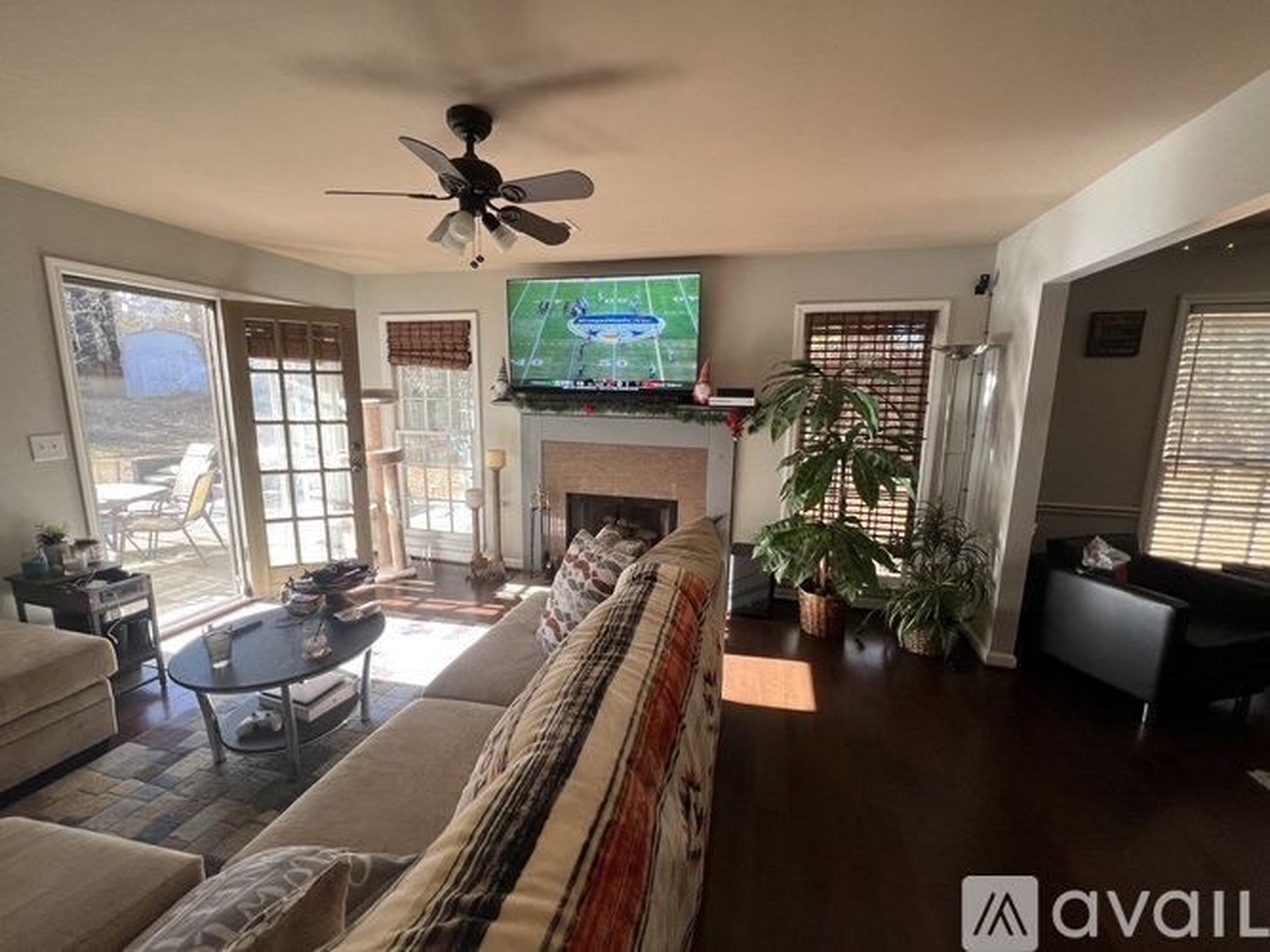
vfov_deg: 89.9
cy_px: 476
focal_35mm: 13
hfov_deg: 106.2
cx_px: 635
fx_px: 477
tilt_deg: -10.3
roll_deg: -1.3
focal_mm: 1.57
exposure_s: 1/99
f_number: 1.8
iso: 80
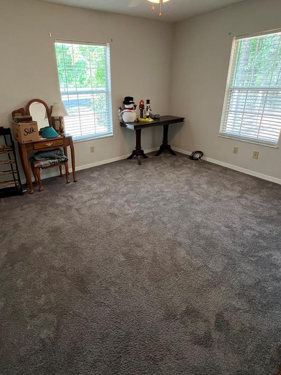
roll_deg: +1.5
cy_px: 163
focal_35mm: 18
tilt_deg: -21.5
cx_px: 119
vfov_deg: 87.3
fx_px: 195
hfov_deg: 71.1
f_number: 1.8
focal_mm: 1.57
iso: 250
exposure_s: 1/60
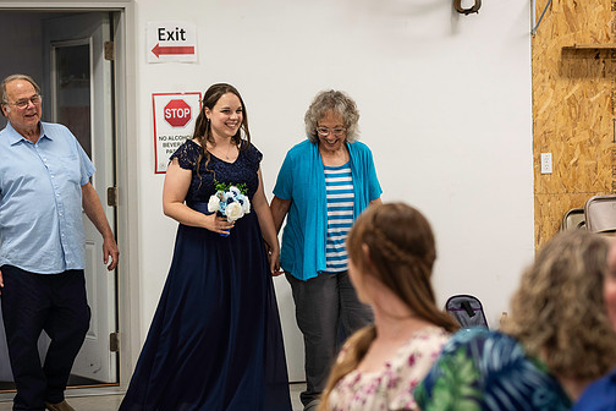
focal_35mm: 130
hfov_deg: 15.7
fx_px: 2224
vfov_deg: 10.5
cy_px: 154
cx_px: 170
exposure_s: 1/160
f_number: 3.5
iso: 640
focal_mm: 85
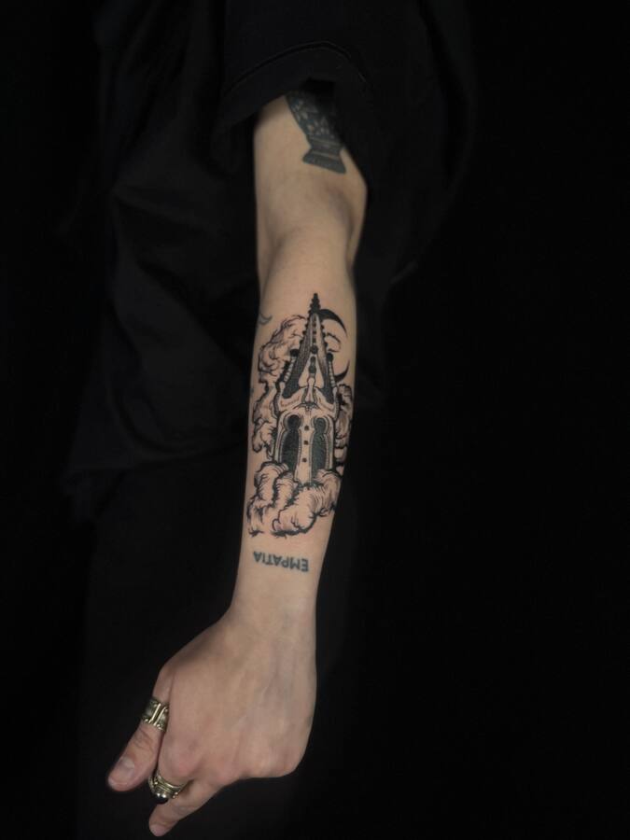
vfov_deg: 71.6
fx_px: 582
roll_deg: -1.0
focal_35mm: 24
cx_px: 315
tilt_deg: -8.9
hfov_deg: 56.8
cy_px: 420
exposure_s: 1/121
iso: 64
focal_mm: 6.76
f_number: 1.78
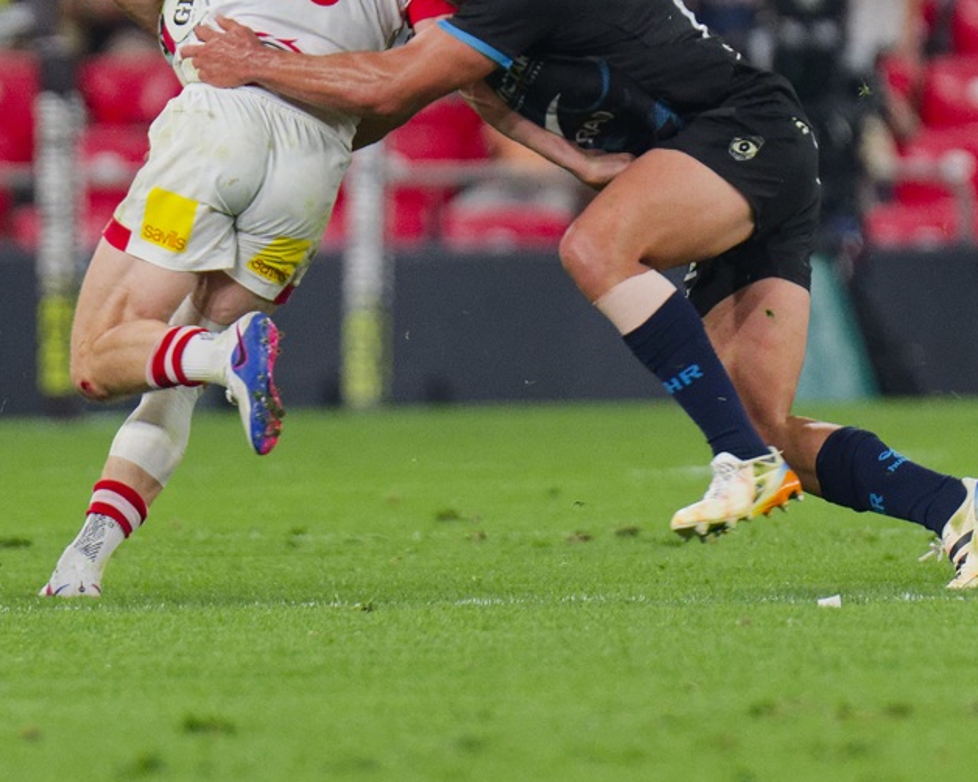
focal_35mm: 1210
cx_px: 160
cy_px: 69
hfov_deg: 1.6
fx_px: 35013
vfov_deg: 1.3
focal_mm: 300
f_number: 2.8
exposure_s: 1/1250
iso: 1250
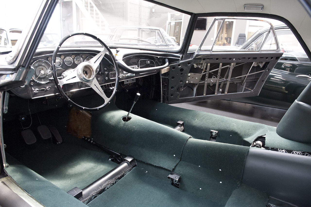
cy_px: 104
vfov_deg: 53.1
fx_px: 207
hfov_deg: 73.8
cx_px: 156
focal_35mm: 24
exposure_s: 1/100
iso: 3200
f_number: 5.6
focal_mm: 24
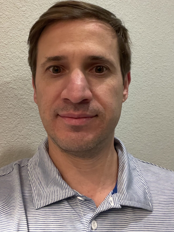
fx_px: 261
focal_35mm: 39
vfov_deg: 47.3
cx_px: 67
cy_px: 83
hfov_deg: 36.6
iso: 400
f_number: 2.2
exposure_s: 1/30
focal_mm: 2.71
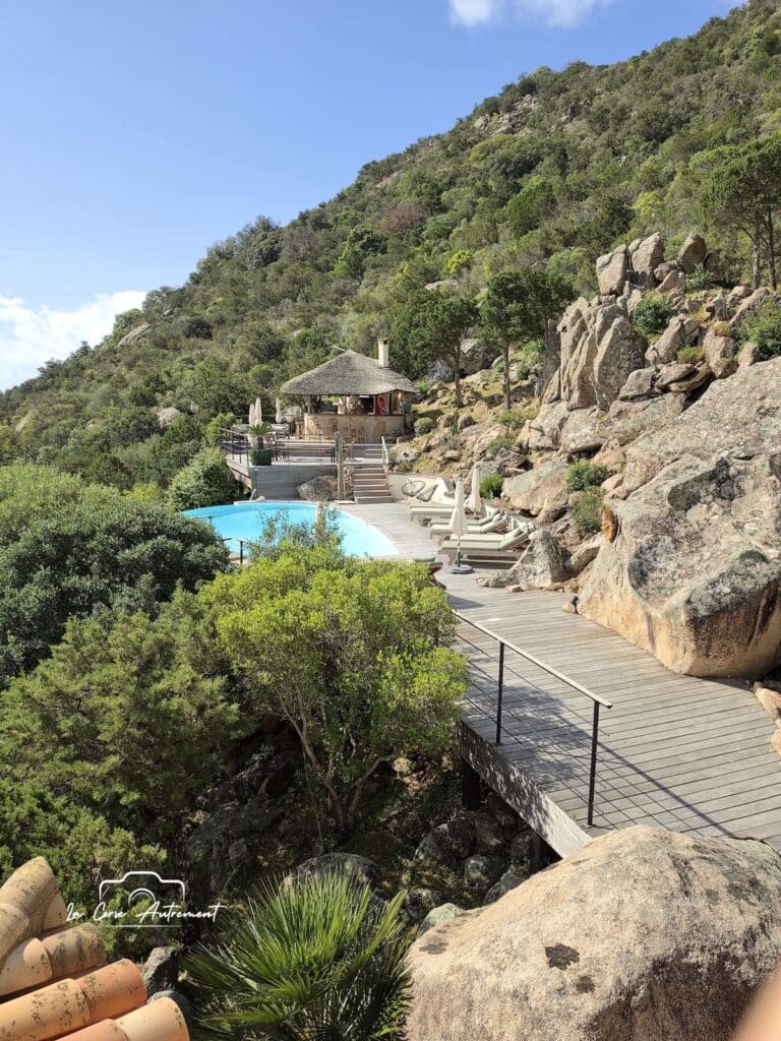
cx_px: 390
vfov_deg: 73.9
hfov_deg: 58.9
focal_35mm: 23
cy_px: 520
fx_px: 692
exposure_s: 1/6352
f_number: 1.4
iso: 64
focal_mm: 6.5
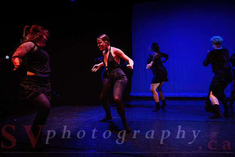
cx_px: 128
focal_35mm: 28
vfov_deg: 46.6
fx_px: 182
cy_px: 91
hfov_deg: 65.7
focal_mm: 24
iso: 3200
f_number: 2.8
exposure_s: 1/300
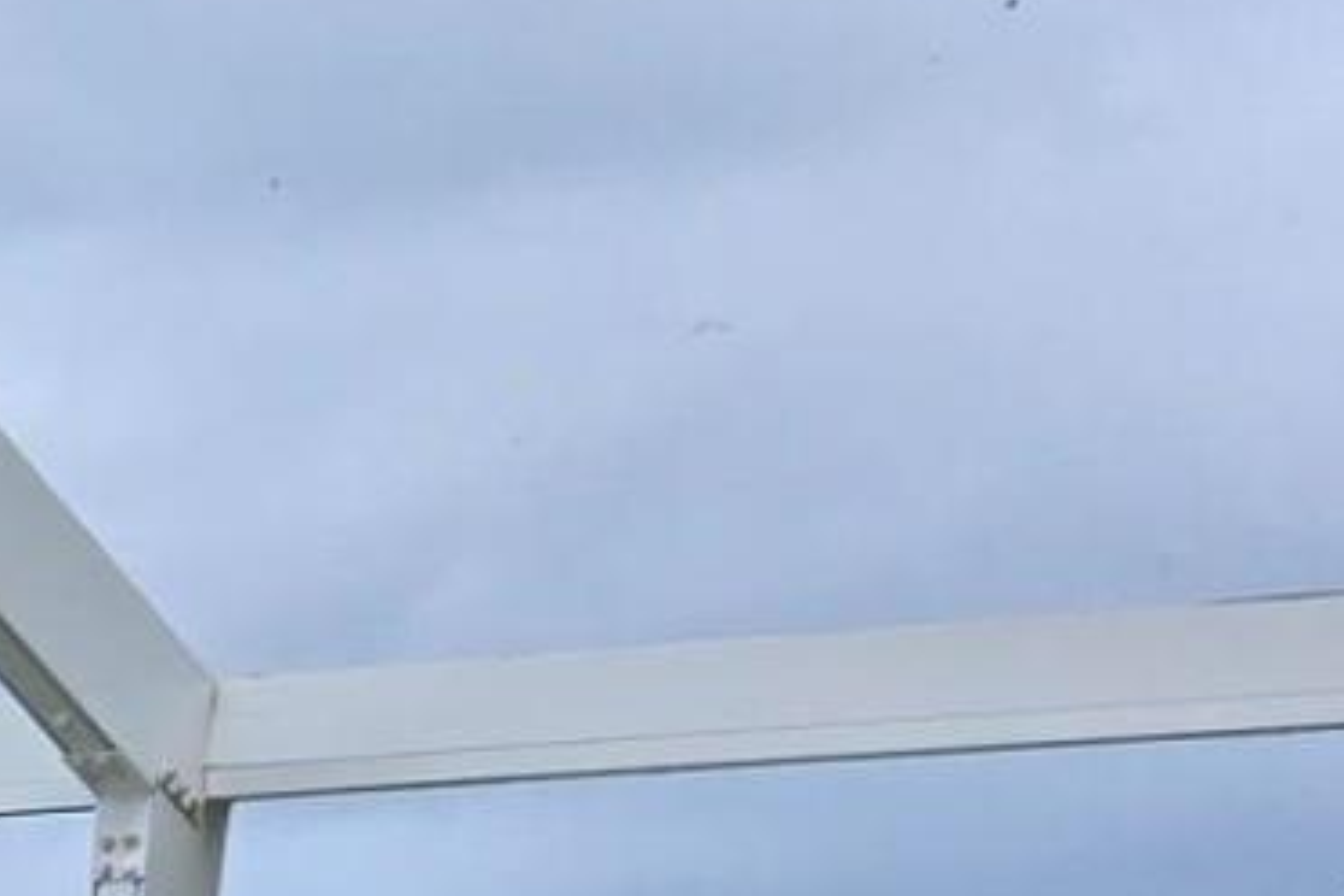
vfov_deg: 6.8
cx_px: -3729
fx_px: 6906
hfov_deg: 7.9
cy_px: 2634
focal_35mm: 185
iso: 25
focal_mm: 6.3
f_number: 1.7
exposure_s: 1/180
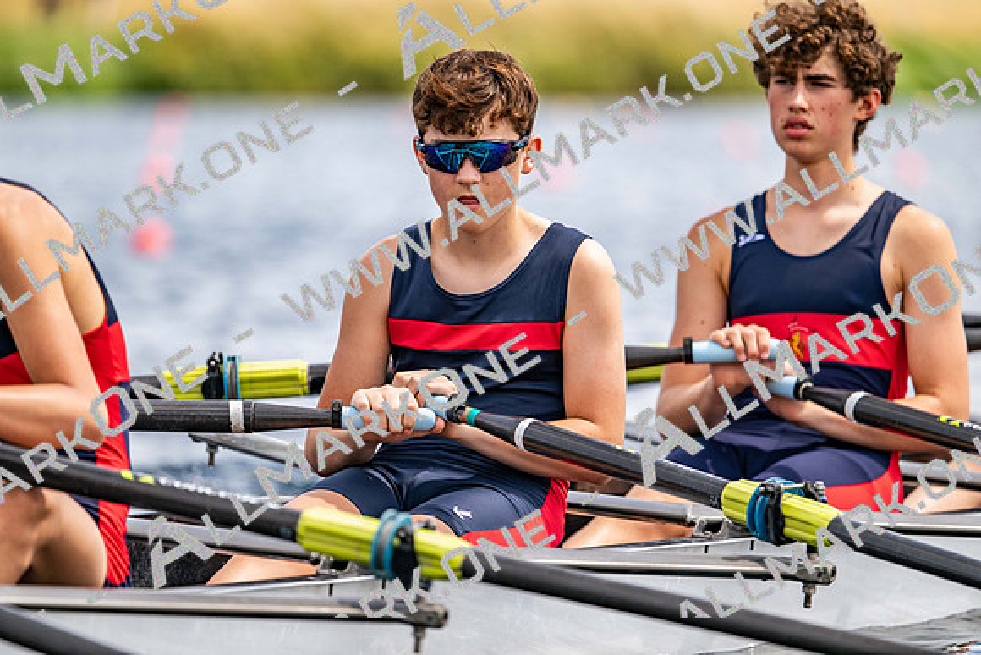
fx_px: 10902
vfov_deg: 3.4
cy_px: 328
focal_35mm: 400
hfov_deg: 5.2
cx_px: 490
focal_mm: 400
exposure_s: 1/2500
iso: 400
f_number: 4.5
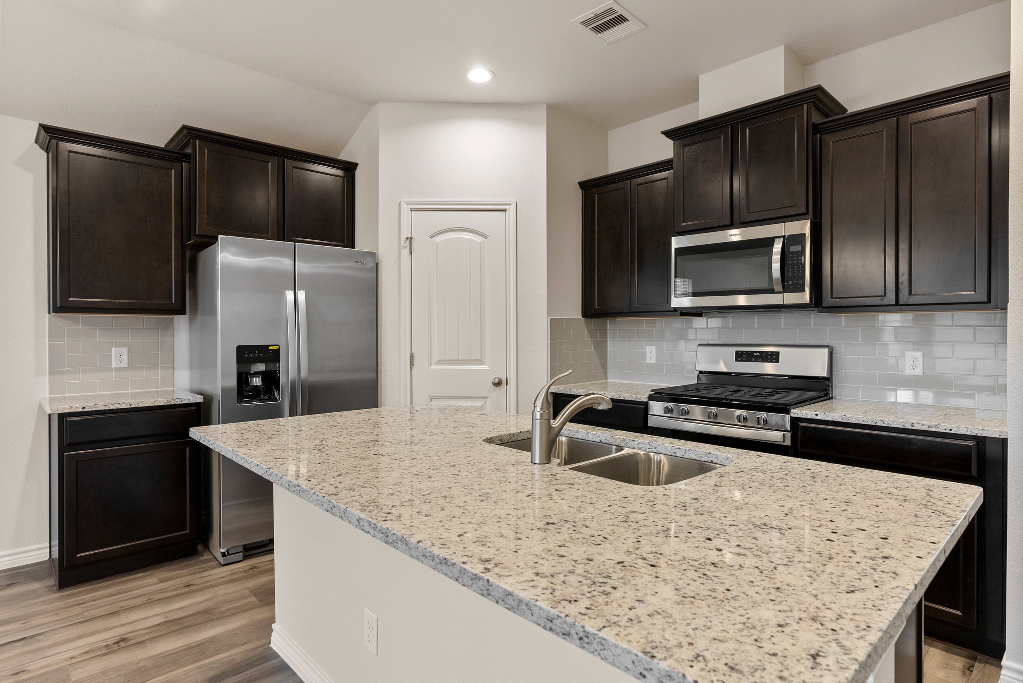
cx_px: 512
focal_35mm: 19
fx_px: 540
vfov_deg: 64.6
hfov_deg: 86.9
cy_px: 342
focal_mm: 19
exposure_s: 1/8
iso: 640
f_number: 8
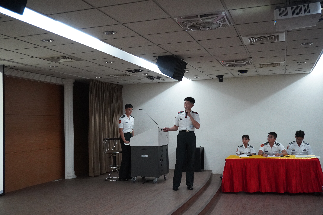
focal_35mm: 39
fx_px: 350
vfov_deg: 34.1
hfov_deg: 49.6
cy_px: 108
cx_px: 162
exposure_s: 1/160
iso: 4000
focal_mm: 26
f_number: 4.5
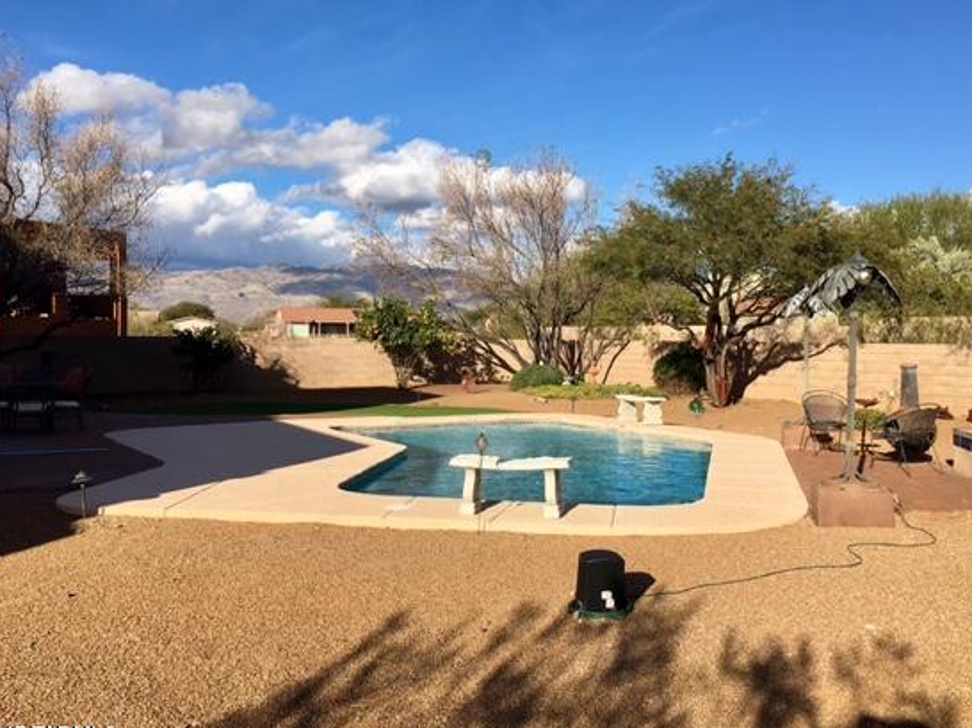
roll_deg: +0.1
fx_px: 954
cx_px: 522
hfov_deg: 53.9
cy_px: 342
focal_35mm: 34
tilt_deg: -2.6
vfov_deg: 41.7
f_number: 2.2
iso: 25
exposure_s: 1/2079
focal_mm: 4.15
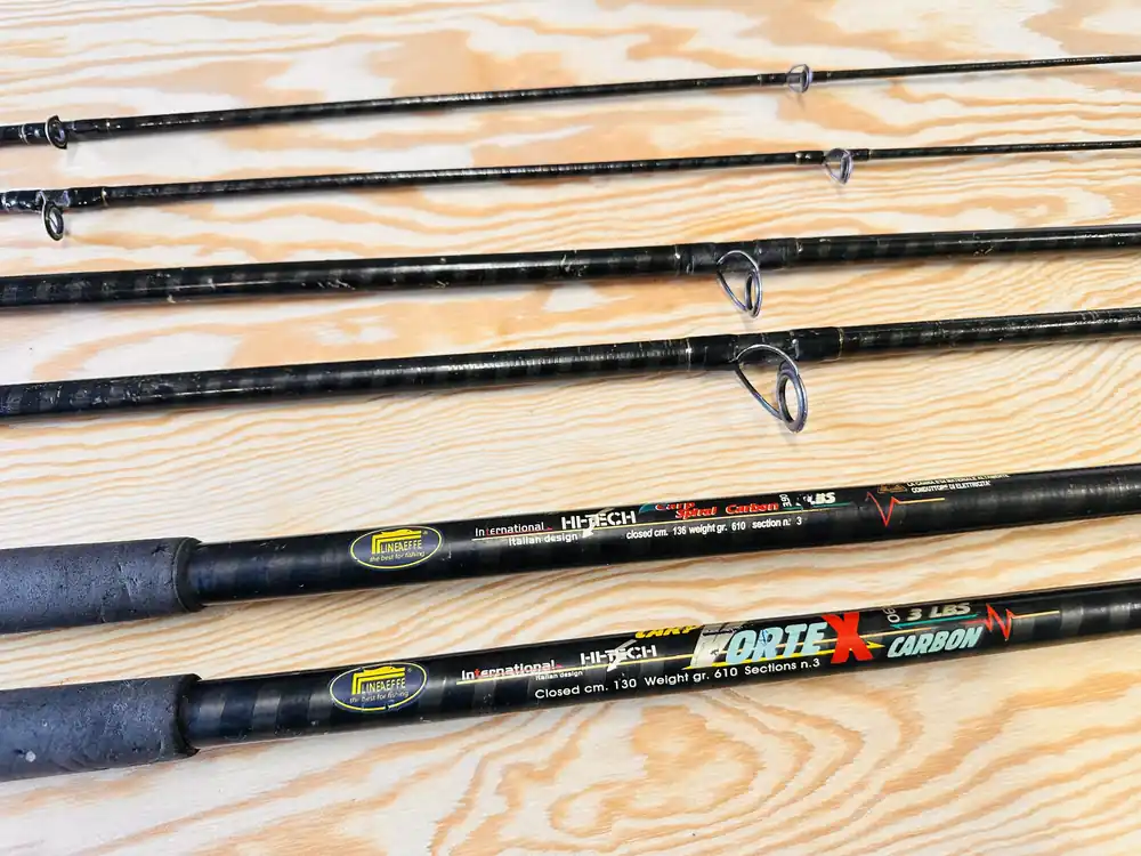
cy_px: 428
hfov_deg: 71.6
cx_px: 570
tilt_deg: -65.3
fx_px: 791
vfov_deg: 56.8
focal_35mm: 24
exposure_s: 1/100
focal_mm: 6.86
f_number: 1.78
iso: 200
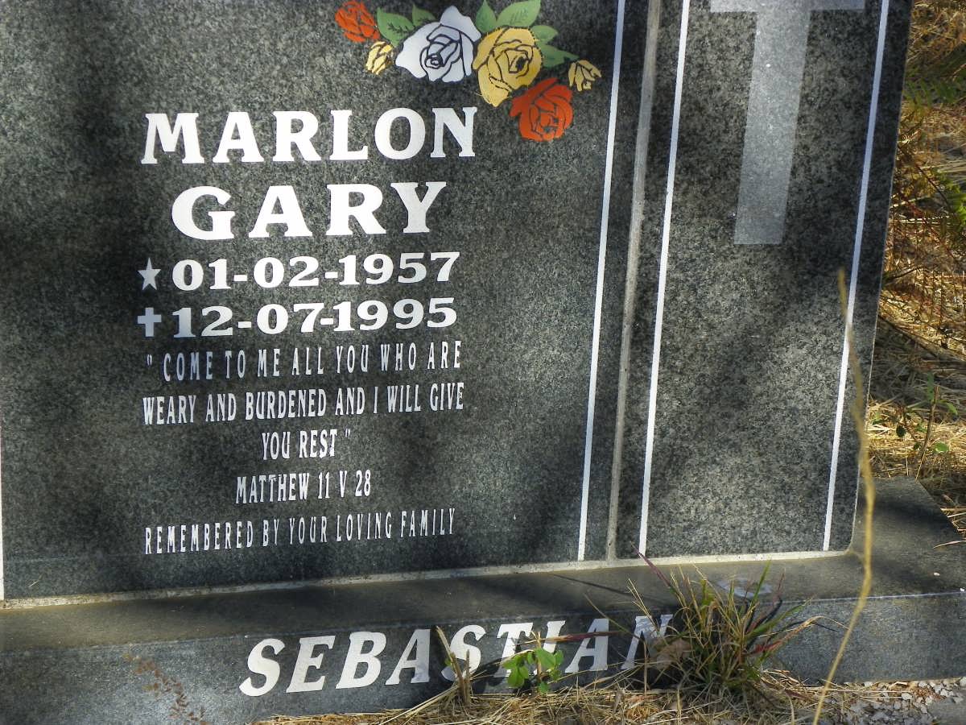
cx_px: 483
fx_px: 3098
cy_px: 362
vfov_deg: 13.3
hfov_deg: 17.7
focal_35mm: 111
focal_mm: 19.7
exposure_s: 1/320
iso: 64
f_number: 4
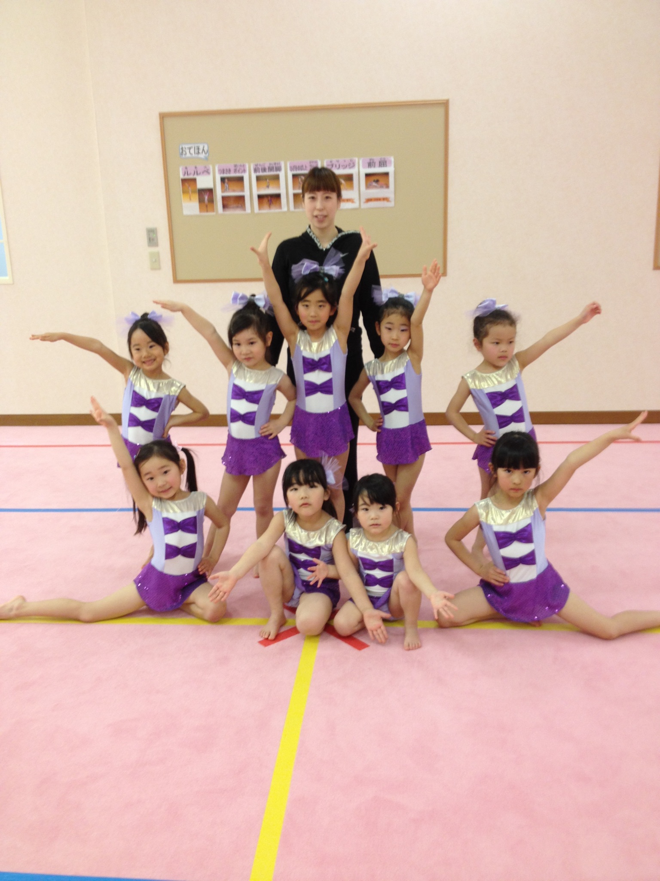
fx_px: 890
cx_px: 330
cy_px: 440
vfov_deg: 52.6
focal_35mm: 35
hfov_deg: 40.7
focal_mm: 4.28
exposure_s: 1/20
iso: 80
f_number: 2.4
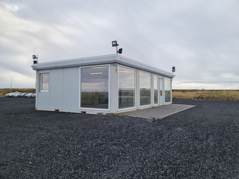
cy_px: 90
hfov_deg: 67.3
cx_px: 120
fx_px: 180
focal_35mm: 26
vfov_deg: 53.1
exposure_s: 1/1224
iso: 50
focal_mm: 5.4
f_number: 1.8
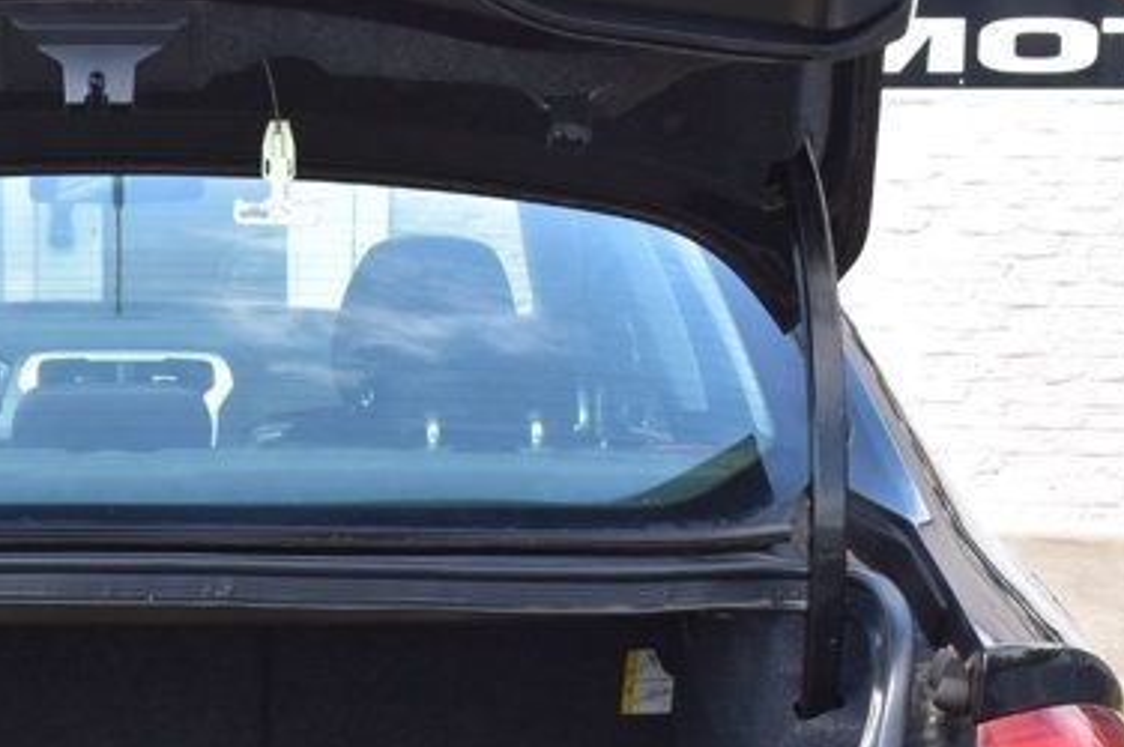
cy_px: 720
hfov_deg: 18.1
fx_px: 3443
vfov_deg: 12.3
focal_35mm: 110
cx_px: -6
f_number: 10
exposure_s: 1/200
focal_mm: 27
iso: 400
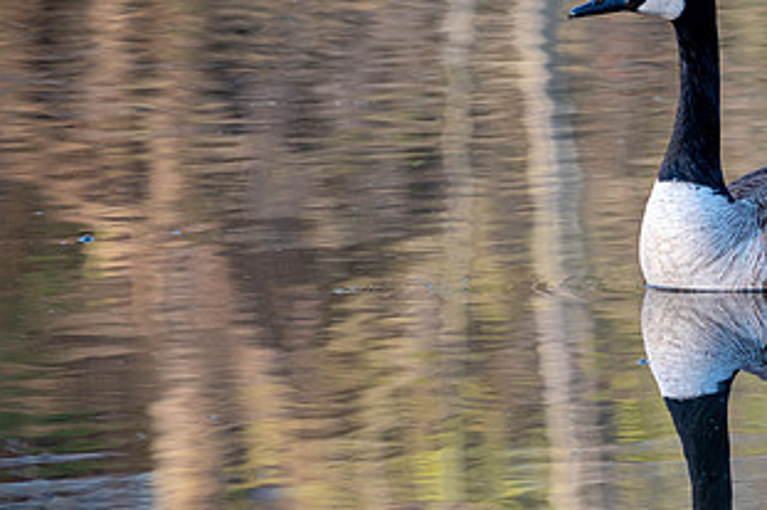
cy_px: 201
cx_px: 594
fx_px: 19079
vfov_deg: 1.5
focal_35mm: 896
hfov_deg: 2.3
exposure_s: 1/125
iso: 400
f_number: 7.1
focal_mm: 320
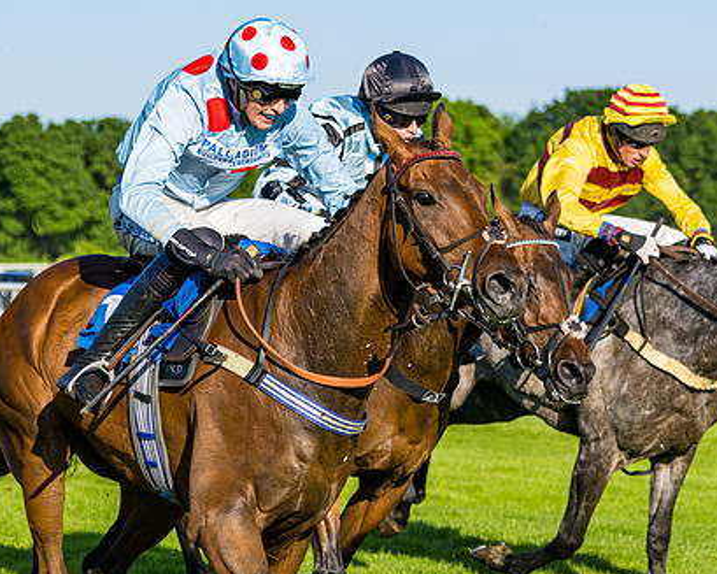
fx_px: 3649
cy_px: 536
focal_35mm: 172
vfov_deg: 8.9
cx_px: 495
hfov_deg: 11.2
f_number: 4
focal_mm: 70
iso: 200
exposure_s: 1/2000
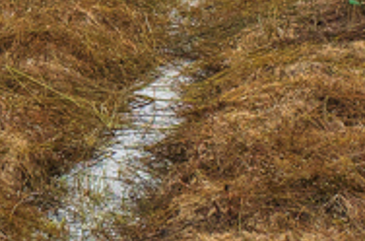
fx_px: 3446
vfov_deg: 3.9
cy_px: -460
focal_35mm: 341
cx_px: -784
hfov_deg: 5.6
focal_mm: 50
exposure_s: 1/400
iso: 800
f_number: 5.6
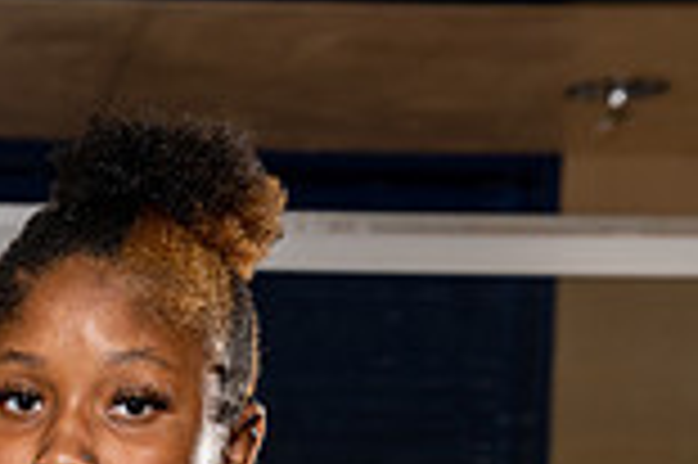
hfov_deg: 13.5
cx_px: 50
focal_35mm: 151
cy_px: 1000
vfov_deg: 8.5
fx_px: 2925
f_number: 5.6
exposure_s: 1/250
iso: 400
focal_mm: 52
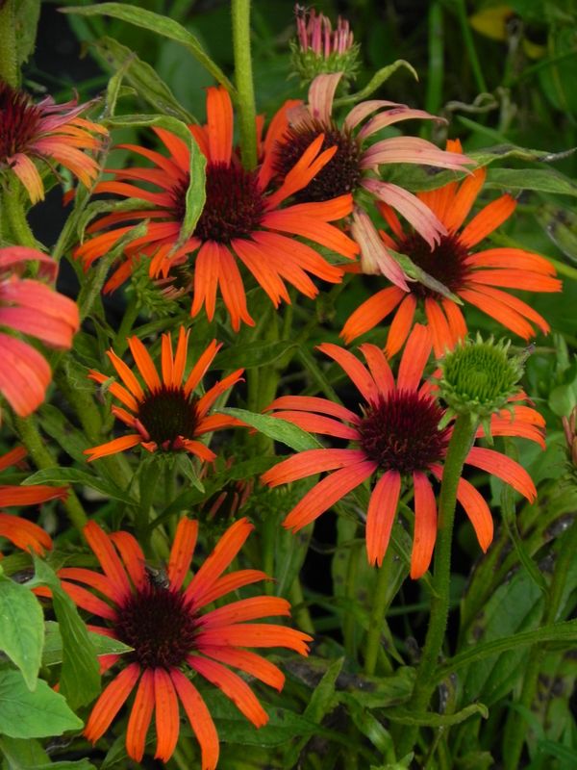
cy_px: 385
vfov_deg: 5.9
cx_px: 288
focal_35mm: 337
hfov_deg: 4.4
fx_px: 7490
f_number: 5
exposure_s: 1/60
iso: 160
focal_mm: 59.9
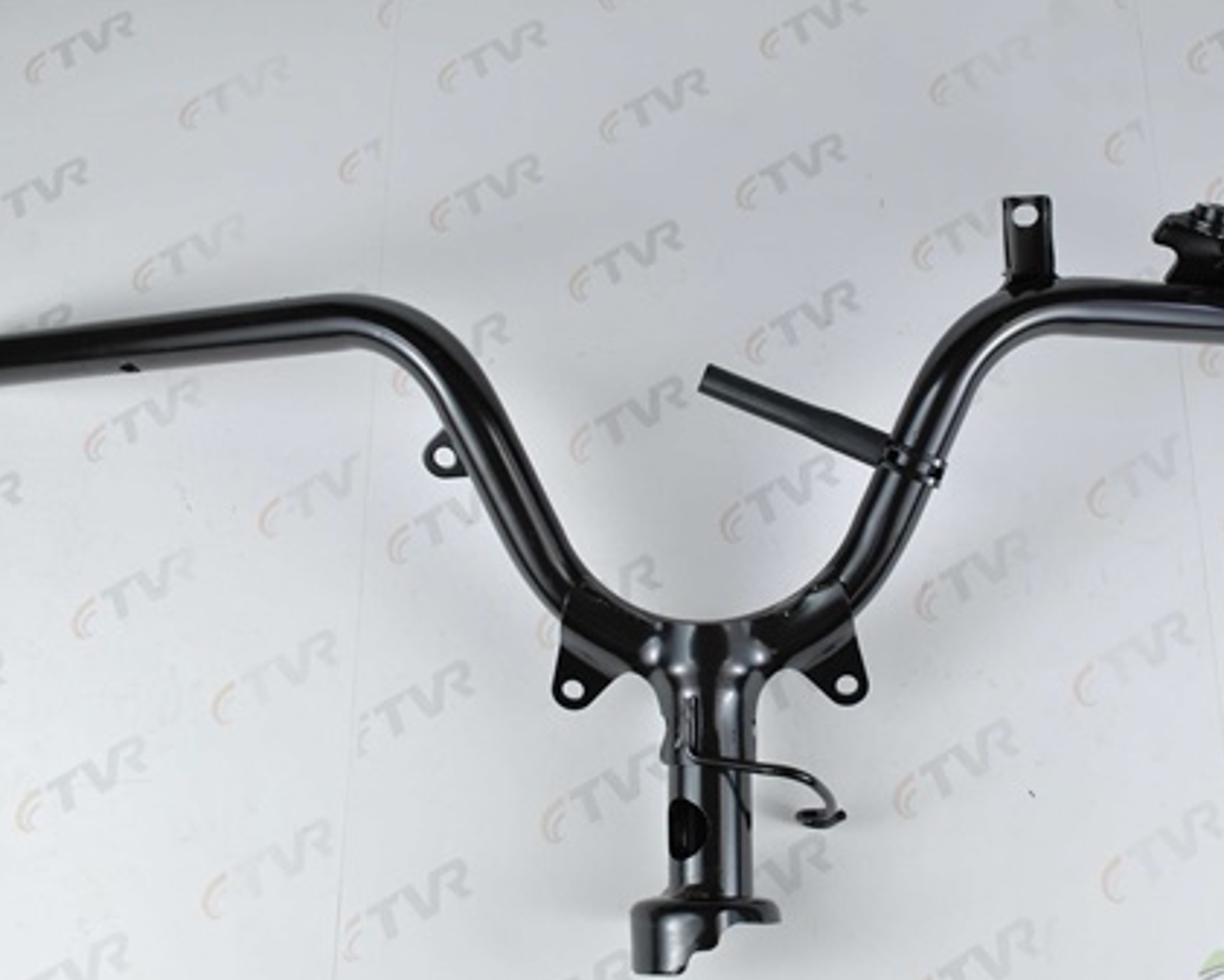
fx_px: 1739
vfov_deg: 31.5
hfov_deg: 38.6
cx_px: 740
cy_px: 474
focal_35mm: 48
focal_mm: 24
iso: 200
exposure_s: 1/25
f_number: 6.3
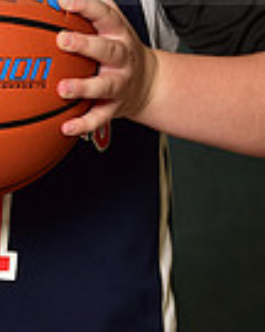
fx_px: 4588
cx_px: -38
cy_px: -74
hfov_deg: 3.3
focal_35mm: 468
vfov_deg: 4.1
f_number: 4.5
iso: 250
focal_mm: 116
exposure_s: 1/200
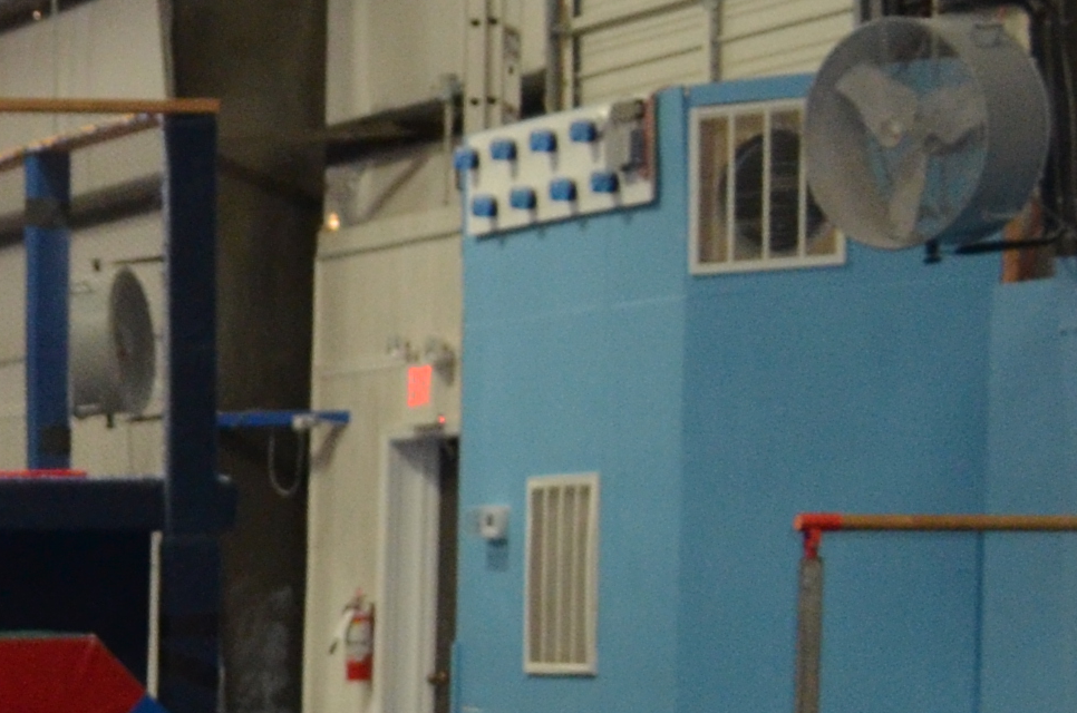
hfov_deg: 11.3
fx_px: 4568
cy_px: 974
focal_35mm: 153
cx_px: -1466
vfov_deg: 8.8
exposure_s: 1/60
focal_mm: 20
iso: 900
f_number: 3.8
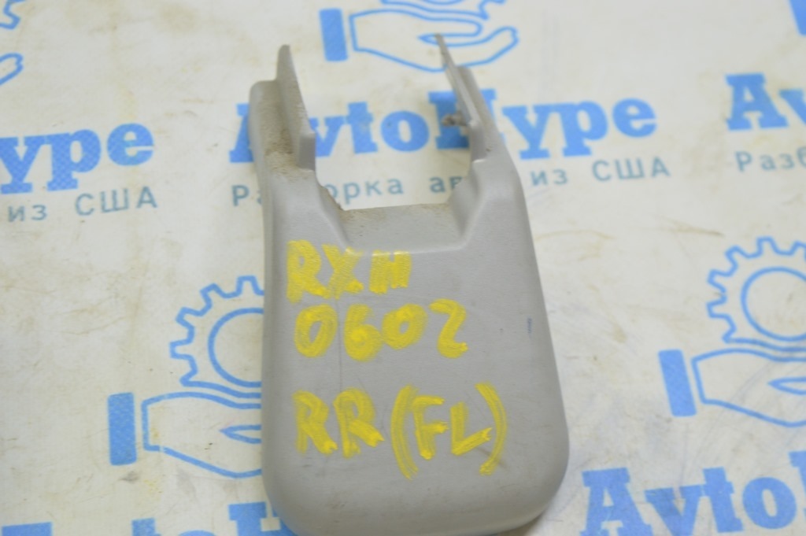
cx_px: 403
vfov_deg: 18.9
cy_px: 268
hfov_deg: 28.1
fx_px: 1611
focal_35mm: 72
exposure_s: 1/20
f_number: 5.6
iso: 400
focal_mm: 48
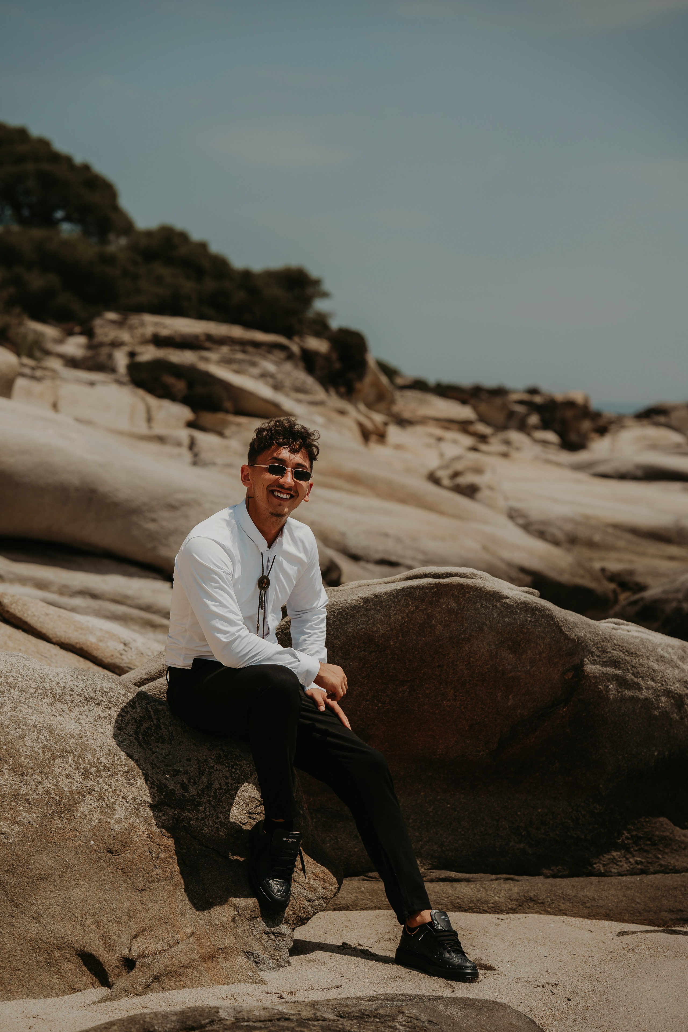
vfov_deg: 23.9
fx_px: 2436
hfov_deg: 16.1
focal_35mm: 85
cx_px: 344
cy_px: 516
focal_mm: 85
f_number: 3.5
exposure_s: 1/6400
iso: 250
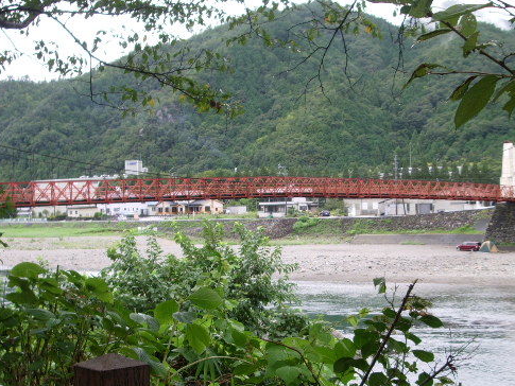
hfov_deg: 29.3
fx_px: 982
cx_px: 312
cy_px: 234
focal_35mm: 66
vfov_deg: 22.2
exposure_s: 1/125
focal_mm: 8.2
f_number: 3.1
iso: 50
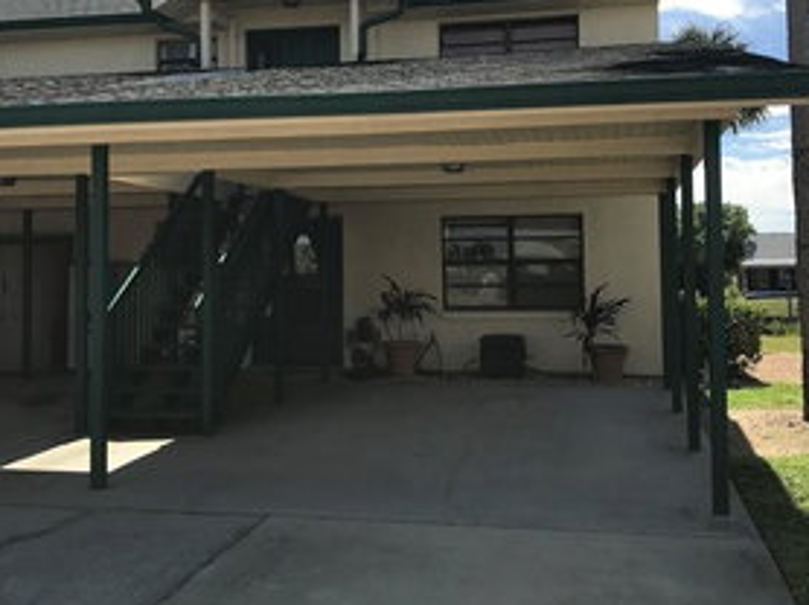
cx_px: 383
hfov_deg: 43.9
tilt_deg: +2.2
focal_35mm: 43
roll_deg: +0.7
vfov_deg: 33.4
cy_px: 224
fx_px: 1004
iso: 20
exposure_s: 1/2740
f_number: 1.8
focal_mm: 3.99
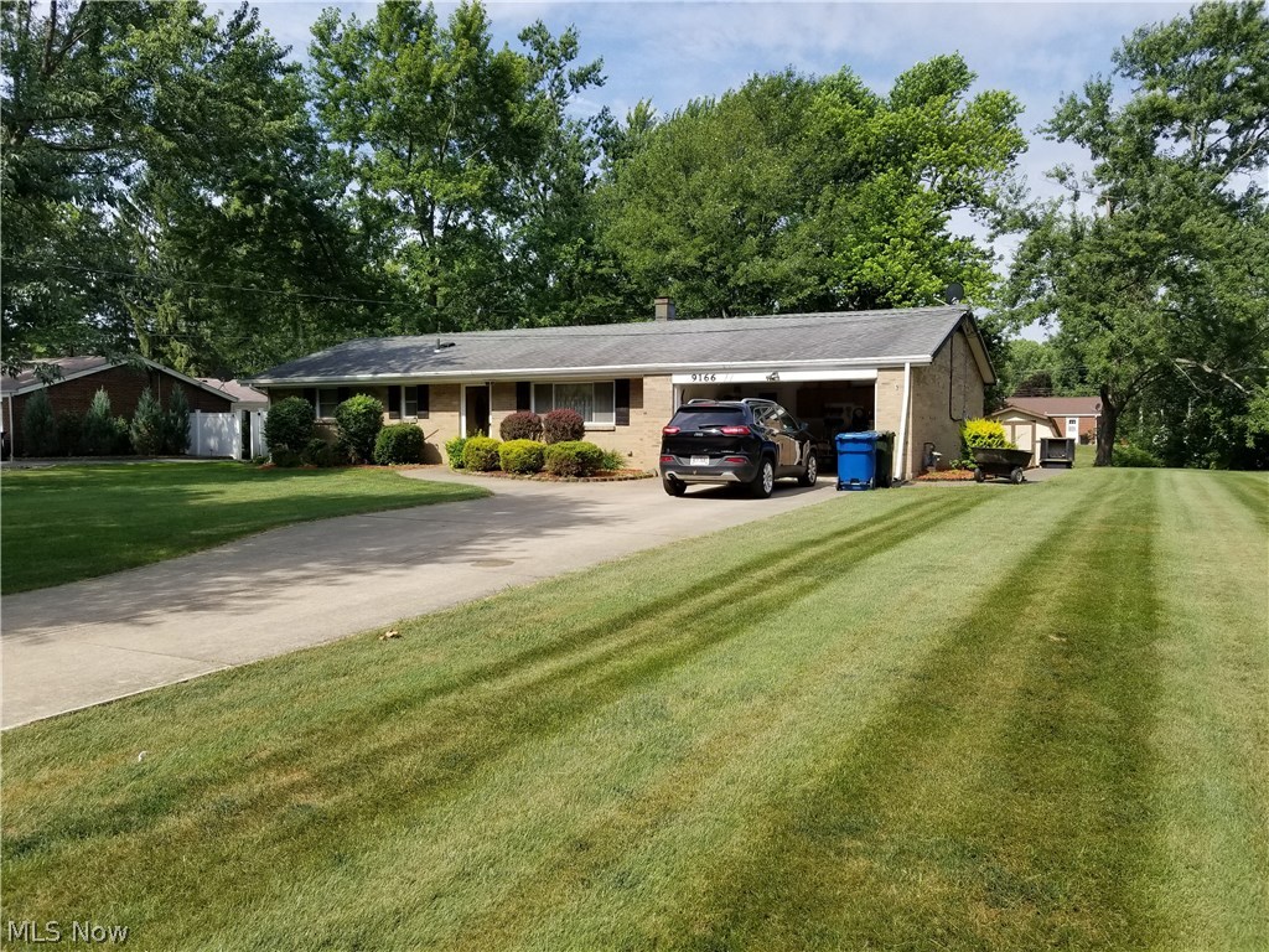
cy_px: 476
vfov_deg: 53.1
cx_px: 634
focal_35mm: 26
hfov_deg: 67.3
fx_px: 953
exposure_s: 1/2096
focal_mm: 4.25
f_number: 1.7
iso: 50
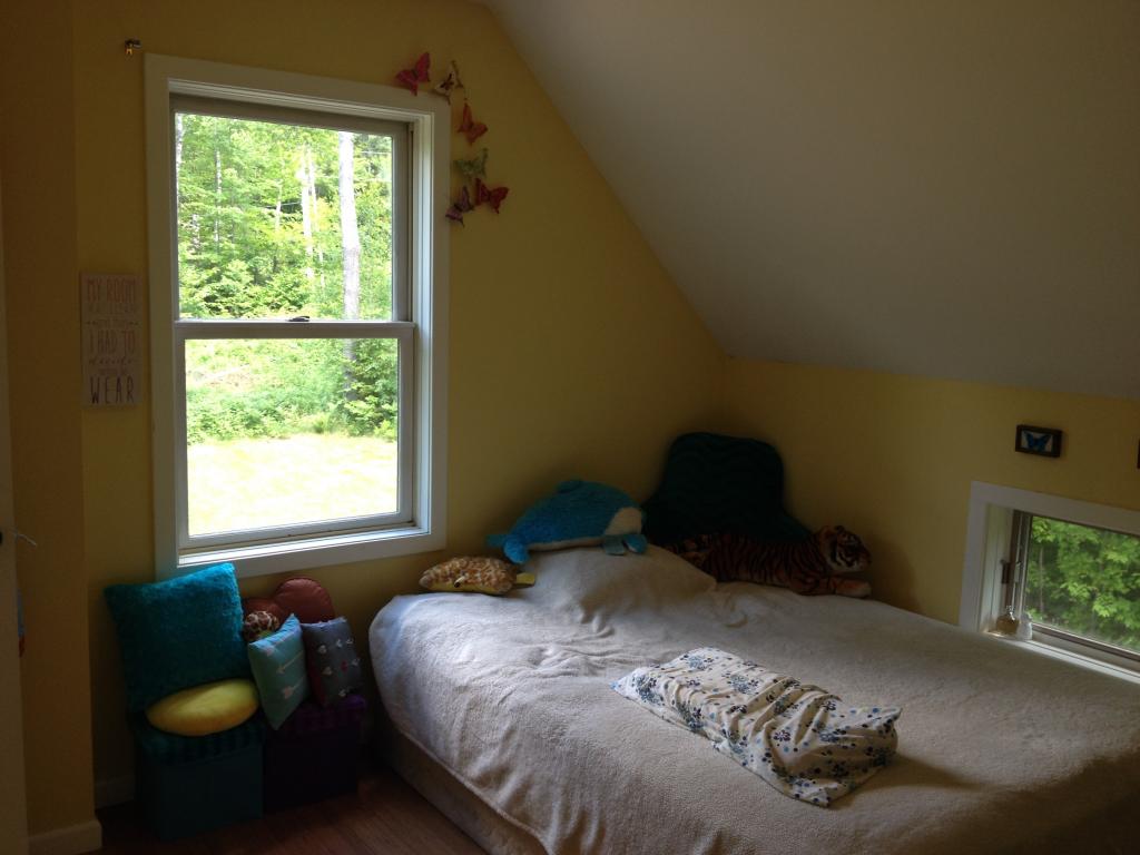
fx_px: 1153
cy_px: 428
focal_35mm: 35
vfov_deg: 40.7
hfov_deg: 52.6
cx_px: 570
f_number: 2.4
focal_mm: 4.28
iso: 50
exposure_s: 1/31
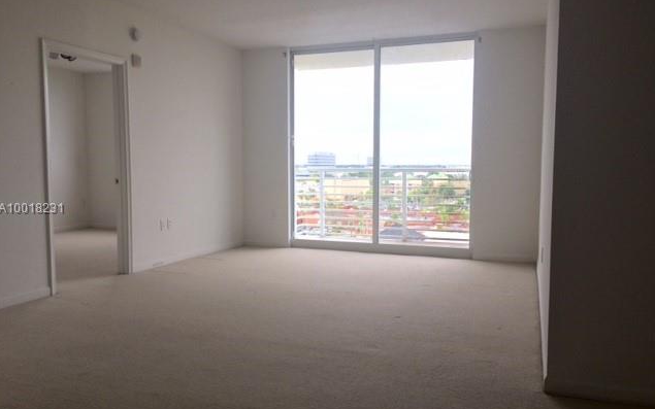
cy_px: 209
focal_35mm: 31
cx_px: 326
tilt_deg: -6.4
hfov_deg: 61.2
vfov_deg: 40.6
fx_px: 553
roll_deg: +1.3
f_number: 2.2
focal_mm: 4.15
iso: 40
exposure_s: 1/60
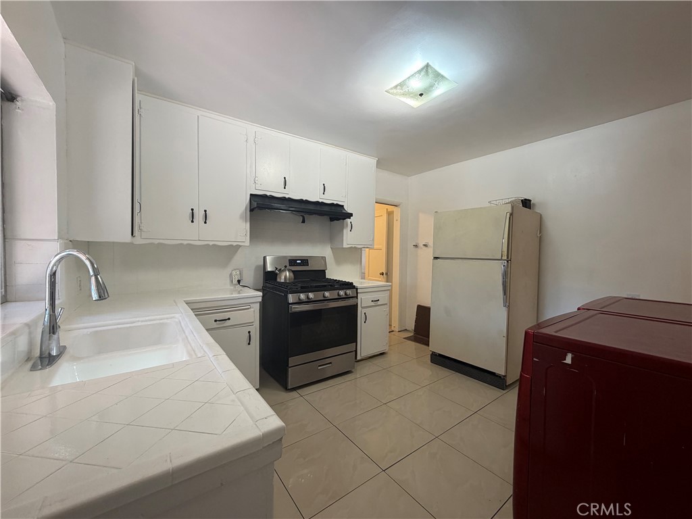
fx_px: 280
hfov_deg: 102.1
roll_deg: -0.8
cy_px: 260
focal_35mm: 14
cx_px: 346
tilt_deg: -1.7
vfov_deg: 85.7
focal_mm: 2.22
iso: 160
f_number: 2.2
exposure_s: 1/120
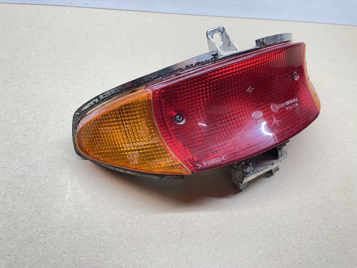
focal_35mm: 26
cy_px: 134
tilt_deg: -53.2
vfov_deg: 53.1
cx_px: 178
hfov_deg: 67.3
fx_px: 268
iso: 80
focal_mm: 4.2
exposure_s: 1/50
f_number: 1.6
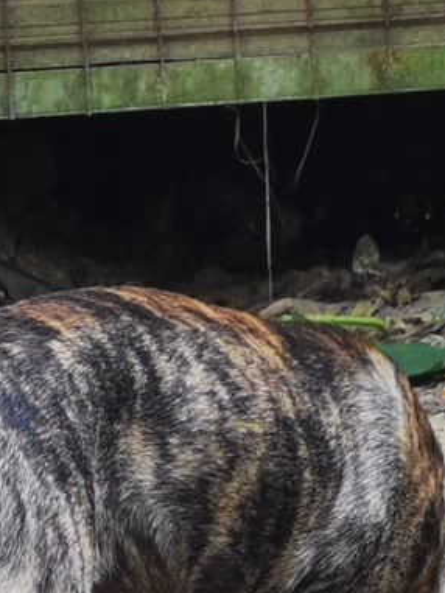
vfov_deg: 4.7
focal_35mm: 420
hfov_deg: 3.5
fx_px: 7195
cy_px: 739
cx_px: 194
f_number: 2.4
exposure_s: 1/316
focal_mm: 7.48
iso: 50
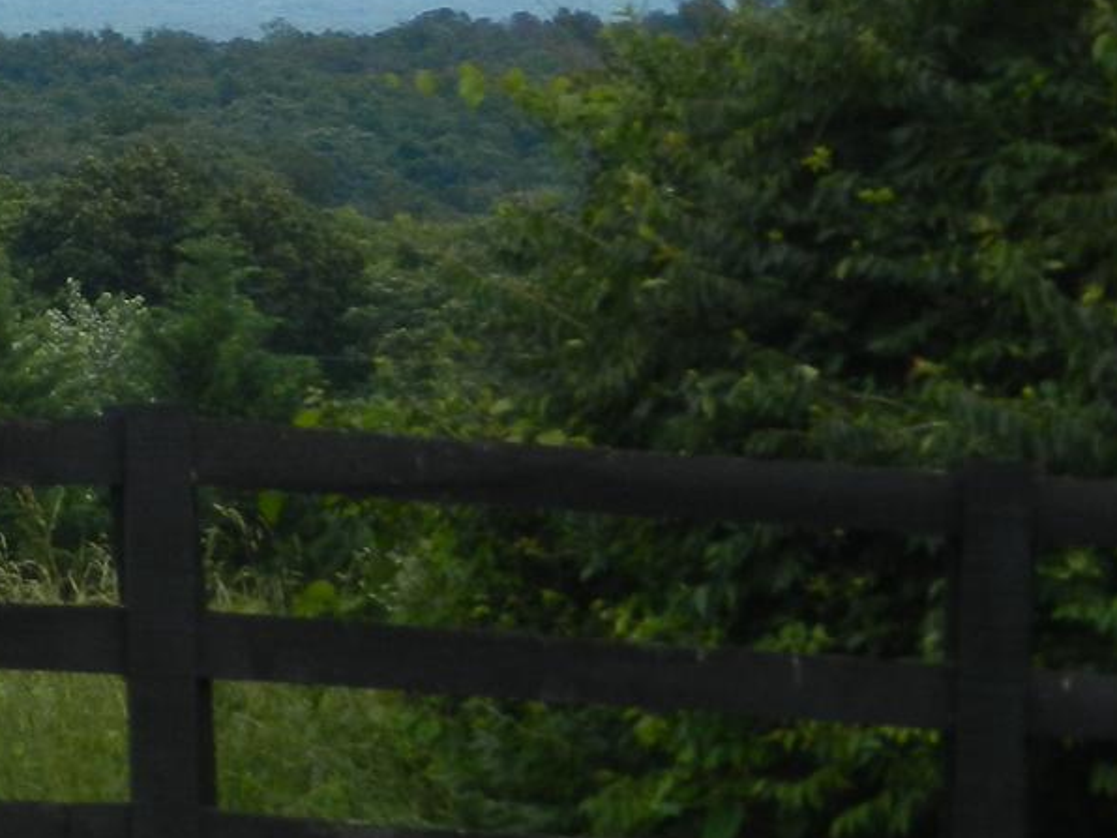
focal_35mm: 395
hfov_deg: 5.0
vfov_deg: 3.8
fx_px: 12746
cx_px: -536
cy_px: -22
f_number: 4.8
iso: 160
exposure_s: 1/640
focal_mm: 20.5
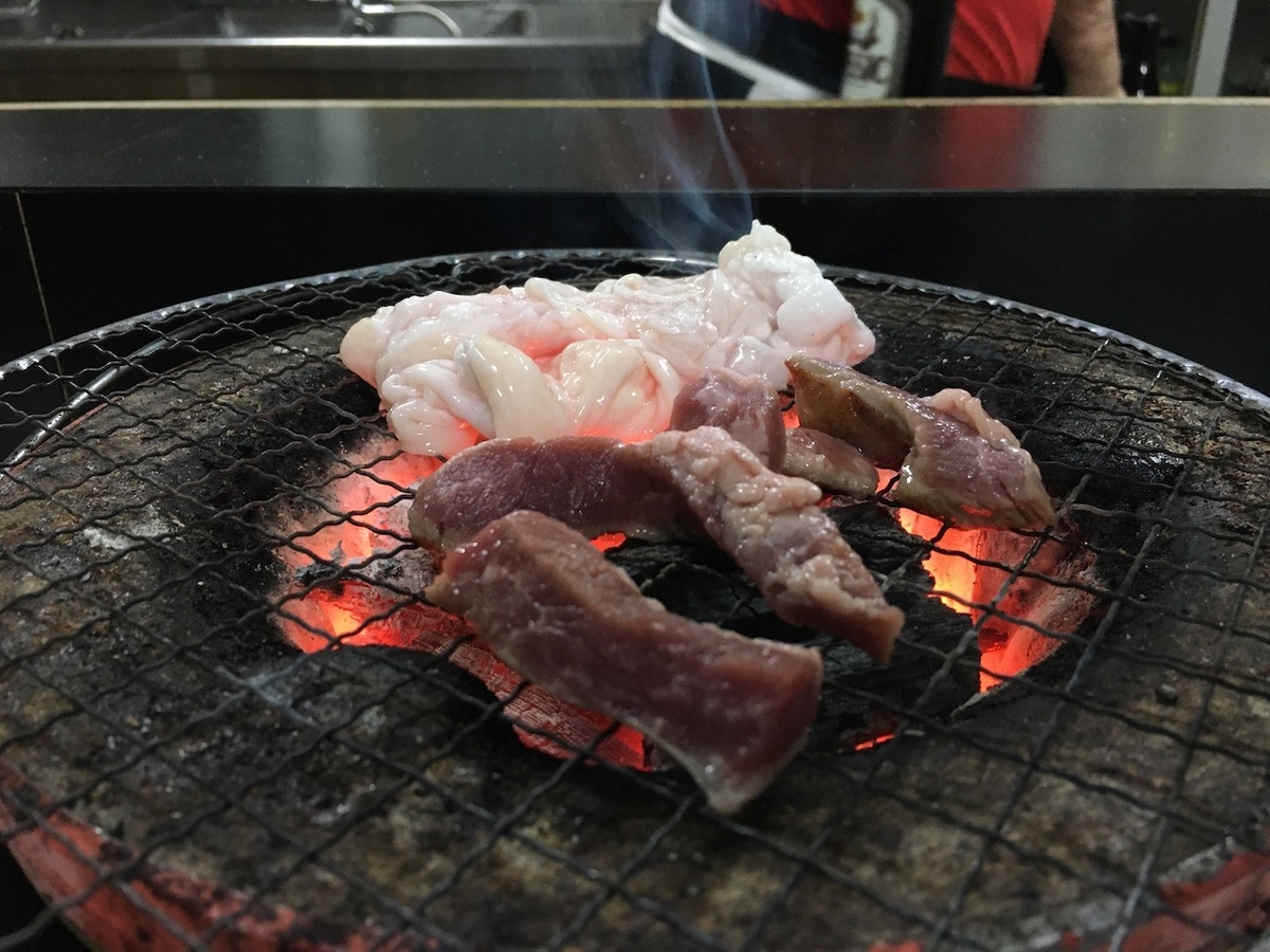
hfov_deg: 61.7
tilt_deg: -25.1
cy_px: 476
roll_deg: -0.1
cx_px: 635
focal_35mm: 29
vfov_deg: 48.2
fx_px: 1064
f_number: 2.2
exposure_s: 1/24
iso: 200
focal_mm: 4.15
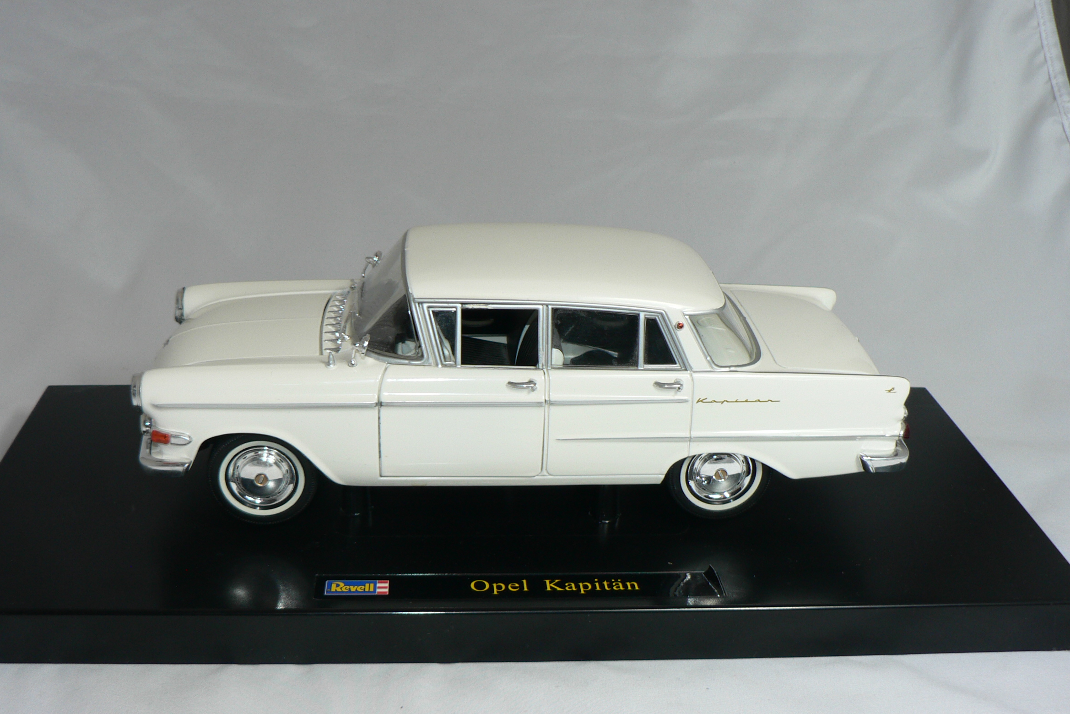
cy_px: 406
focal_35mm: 41
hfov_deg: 47.4
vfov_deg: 32.6
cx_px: 508
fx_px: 1219
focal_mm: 6
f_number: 2.8
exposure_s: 1/60
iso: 80
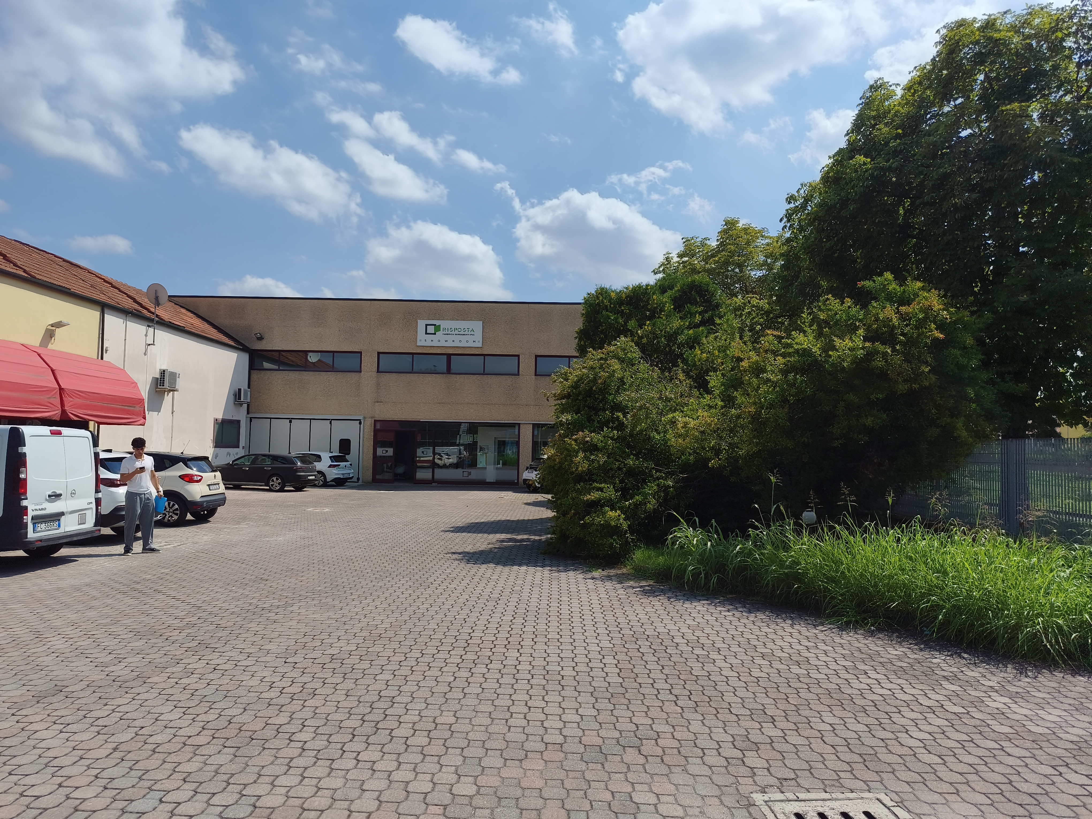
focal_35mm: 23
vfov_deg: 58.9
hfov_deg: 73.9
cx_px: 546
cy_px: 410
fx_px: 726
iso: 50
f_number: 1.7
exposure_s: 1/2046
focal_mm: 6.06
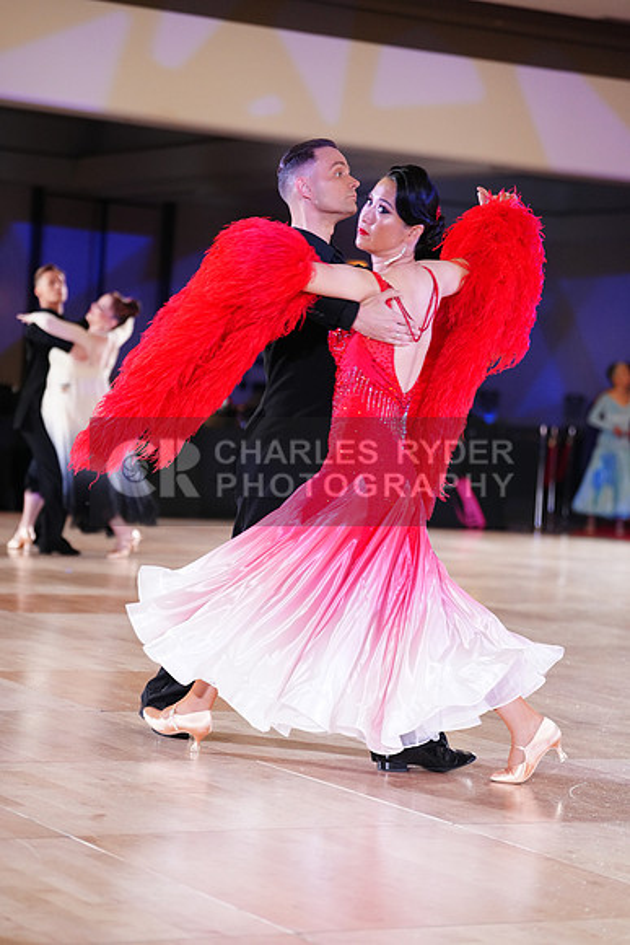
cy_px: 472
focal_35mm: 93
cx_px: 315
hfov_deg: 14.7
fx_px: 2440
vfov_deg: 21.9
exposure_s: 1/320
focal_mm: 93
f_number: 2.8
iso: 2500
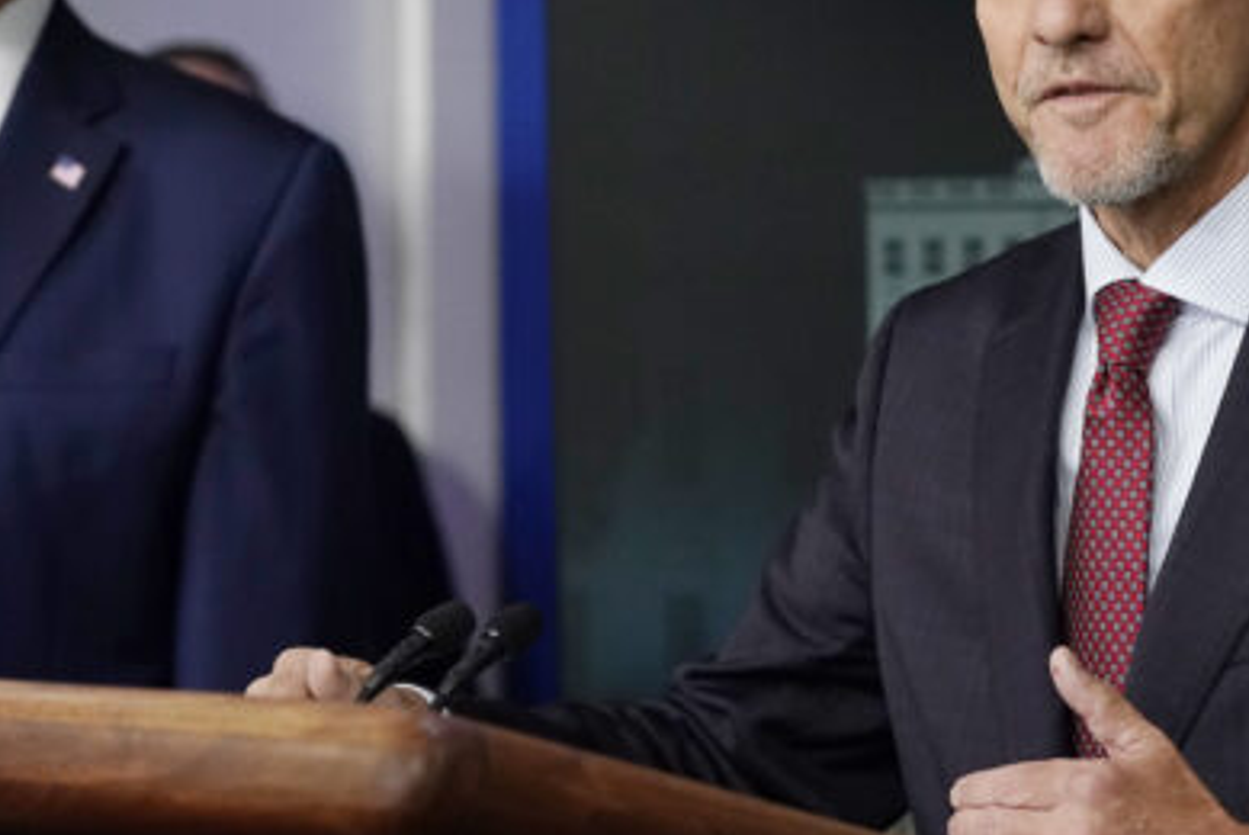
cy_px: 328
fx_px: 7465
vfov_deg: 6.4
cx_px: 581
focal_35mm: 215
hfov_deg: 9.6
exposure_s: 1/1000
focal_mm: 109
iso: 4000
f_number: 4.5
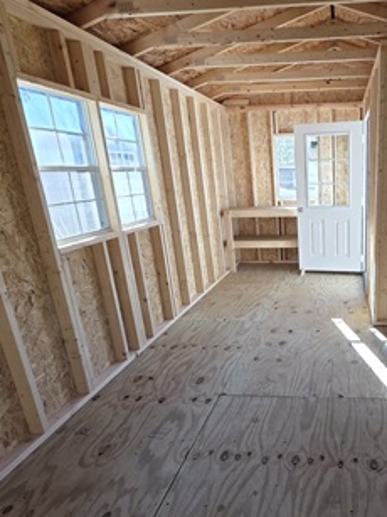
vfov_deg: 76.3
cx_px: 313
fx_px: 328
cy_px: 280
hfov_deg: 56.4
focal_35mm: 22
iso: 40
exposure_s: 1/120
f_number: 1.9
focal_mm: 2.2
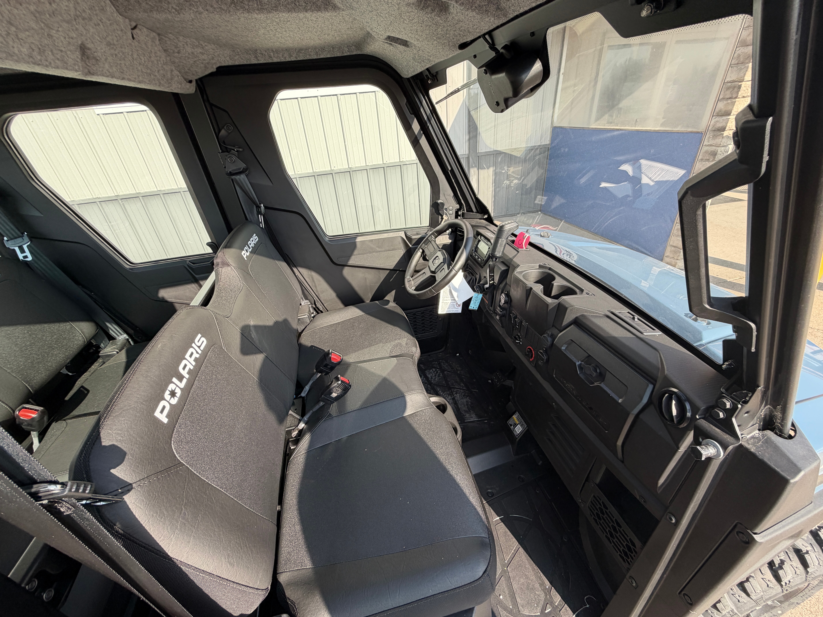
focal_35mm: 14
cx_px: 412
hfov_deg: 102.1
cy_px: 308
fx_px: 333
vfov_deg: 85.7
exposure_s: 1/307
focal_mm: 2.22
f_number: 2.2
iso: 50
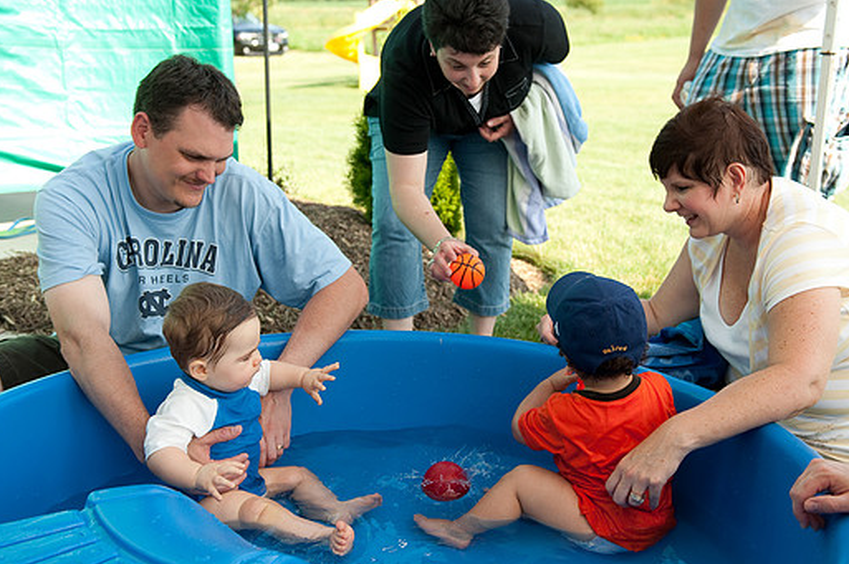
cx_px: 444
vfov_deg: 31.1
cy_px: 263
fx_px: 1013
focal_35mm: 43
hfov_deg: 45.5
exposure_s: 1/1000
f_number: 4.5
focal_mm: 38
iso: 500
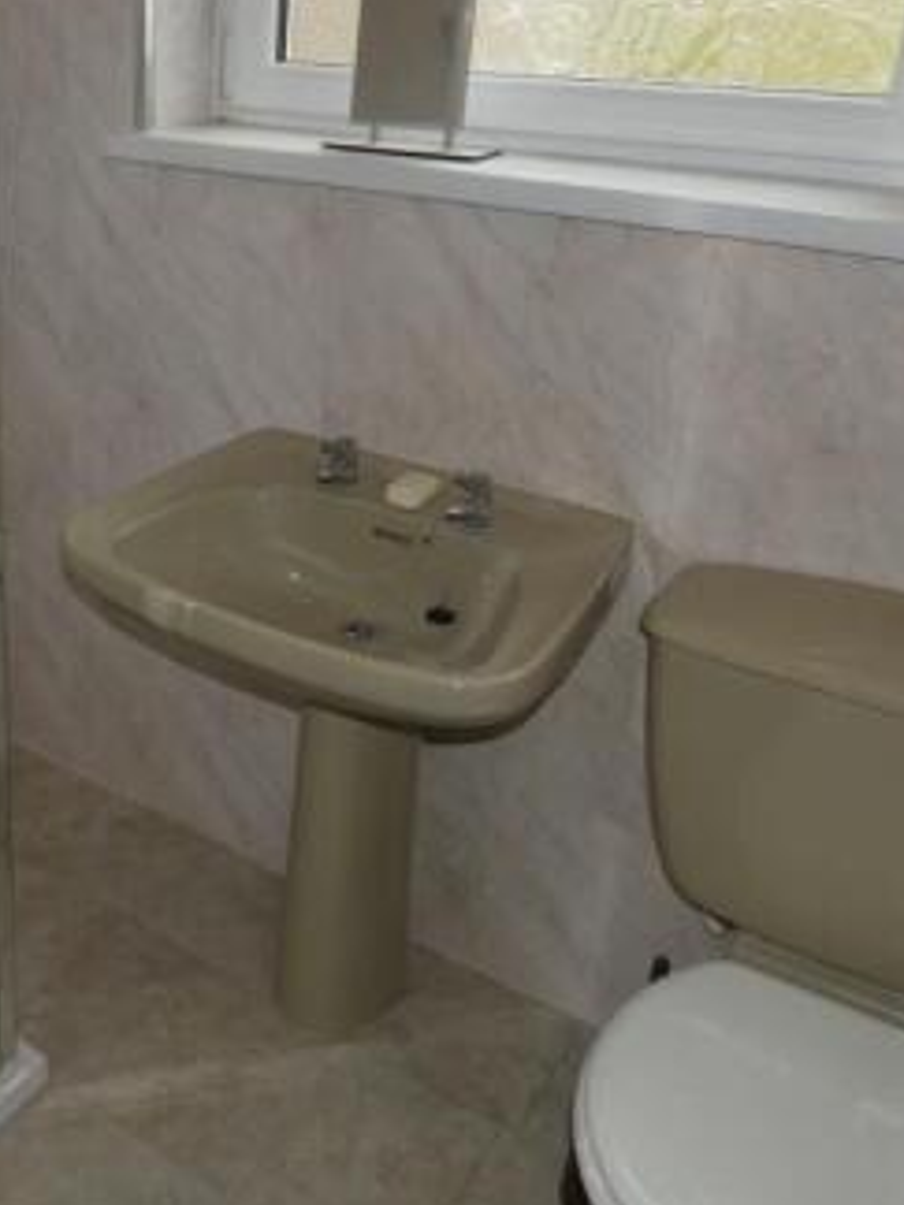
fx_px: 1254
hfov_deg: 37.5
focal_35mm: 36
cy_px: 493
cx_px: 121
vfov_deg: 51.1
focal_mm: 3.6
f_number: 2.8
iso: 80
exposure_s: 1/60
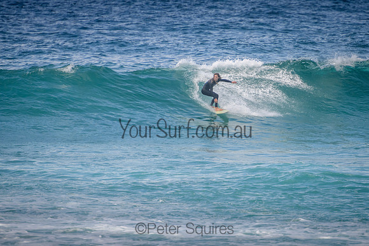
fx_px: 5632
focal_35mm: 549
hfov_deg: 3.8
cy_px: 94
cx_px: 233
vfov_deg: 2.5
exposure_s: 1/2000
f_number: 5.6
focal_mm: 400
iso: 400
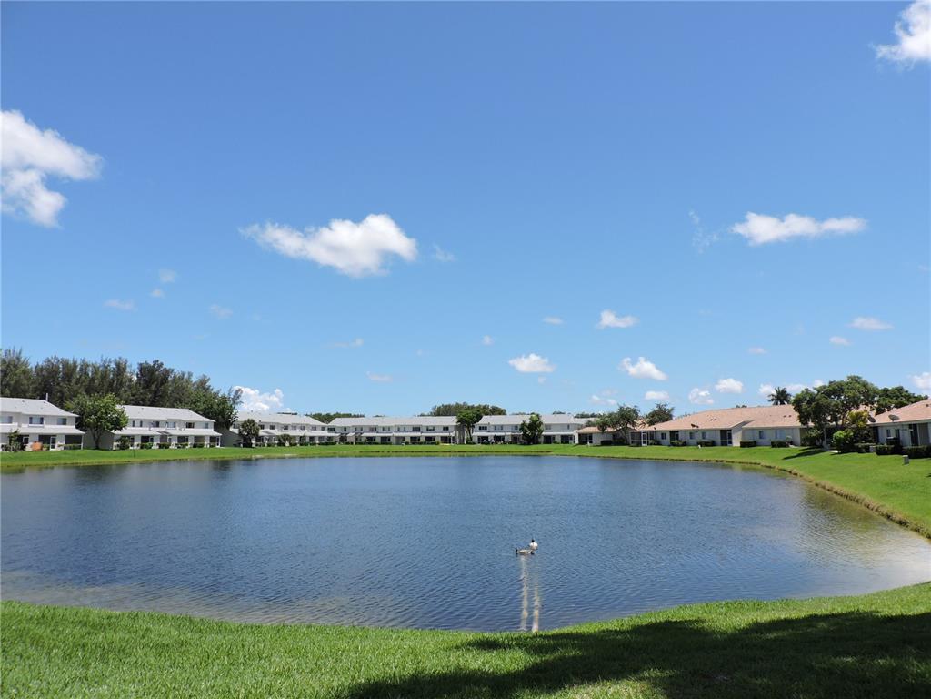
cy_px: 350
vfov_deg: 56.8
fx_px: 645
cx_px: 466
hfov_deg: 71.6
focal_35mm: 24
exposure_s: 1/1250
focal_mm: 4.3
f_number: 3.3
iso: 100
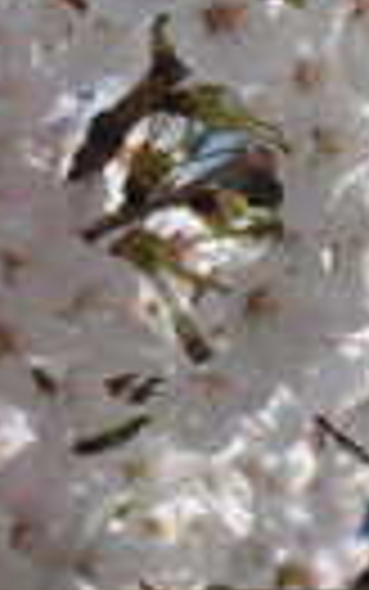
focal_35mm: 485
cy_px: -236
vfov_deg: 4.3
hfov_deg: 2.7
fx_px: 7795
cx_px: -688
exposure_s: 1/400
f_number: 10
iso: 200
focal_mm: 52
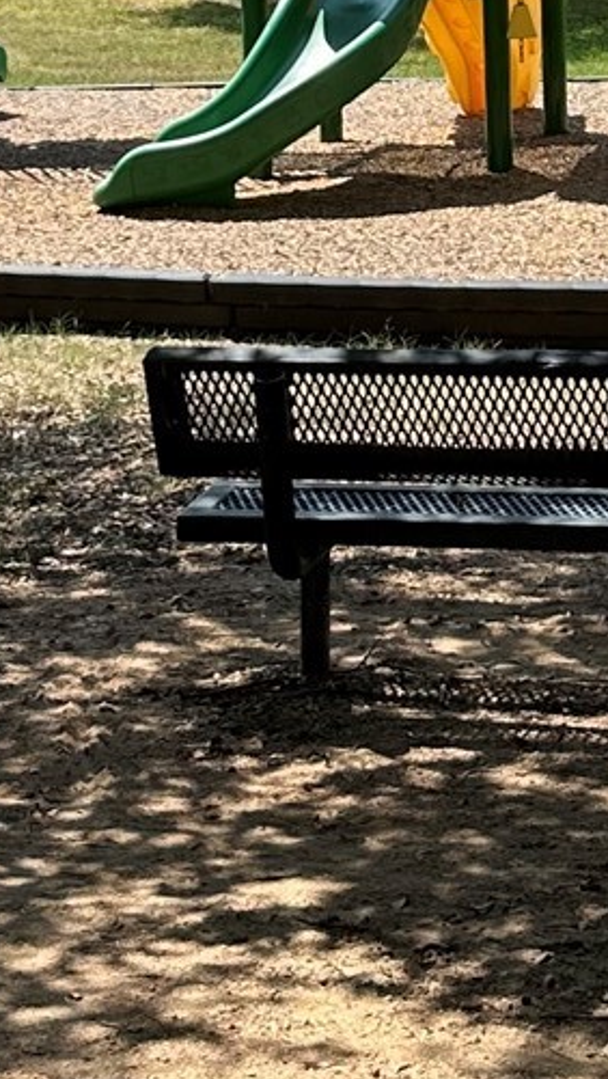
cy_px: 56
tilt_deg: -3.8
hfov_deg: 11.3
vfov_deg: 19.5
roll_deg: +1.1
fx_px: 3061
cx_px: 455
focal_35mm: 107
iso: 80
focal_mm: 6.86
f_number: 1.78
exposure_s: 1/2028
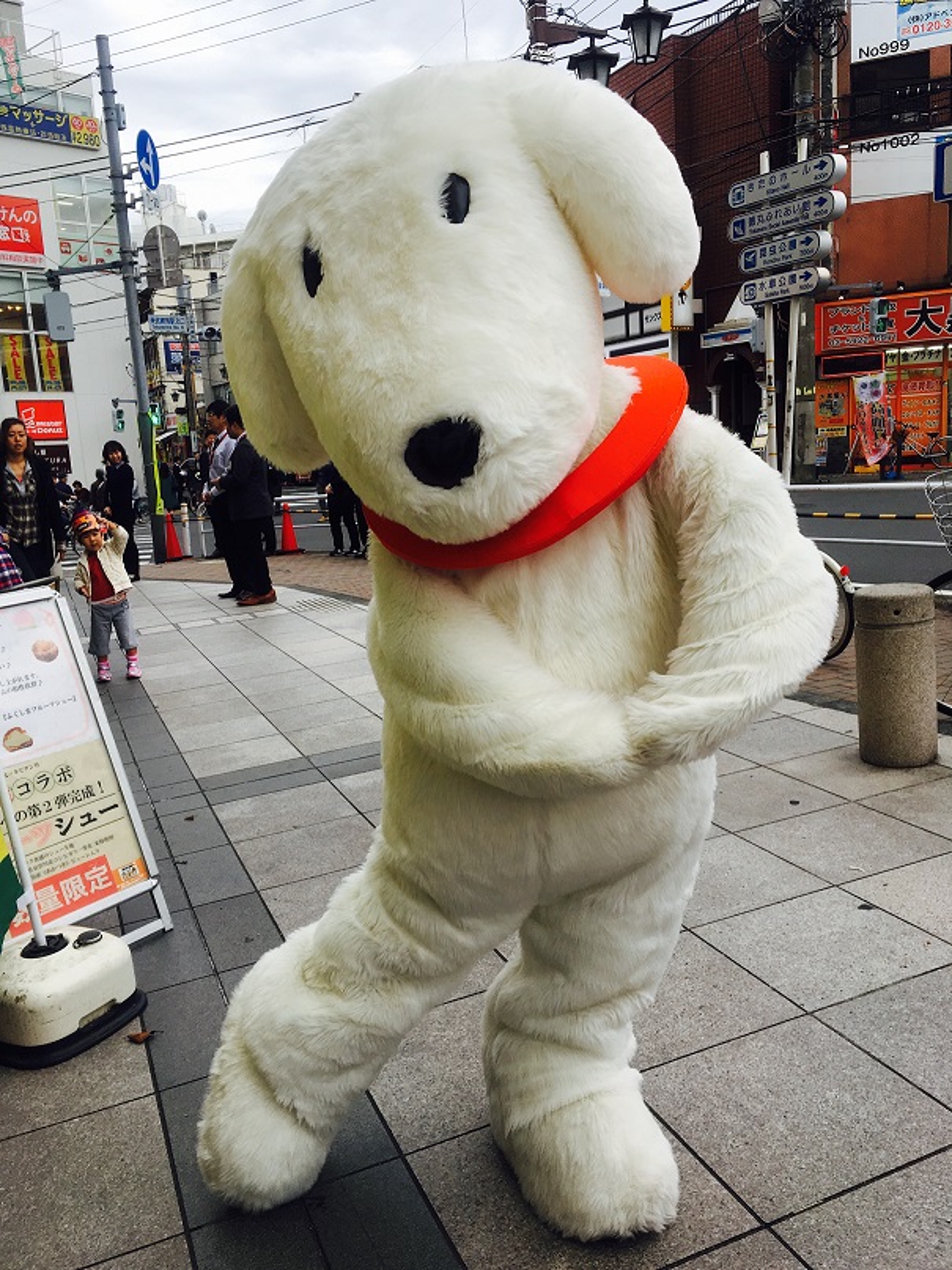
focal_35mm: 29
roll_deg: +4.5
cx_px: 476
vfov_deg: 61.7
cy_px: 635
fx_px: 1064
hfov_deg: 48.2
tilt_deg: -9.8
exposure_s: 1/356
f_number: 2.2
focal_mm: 4.15
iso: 25
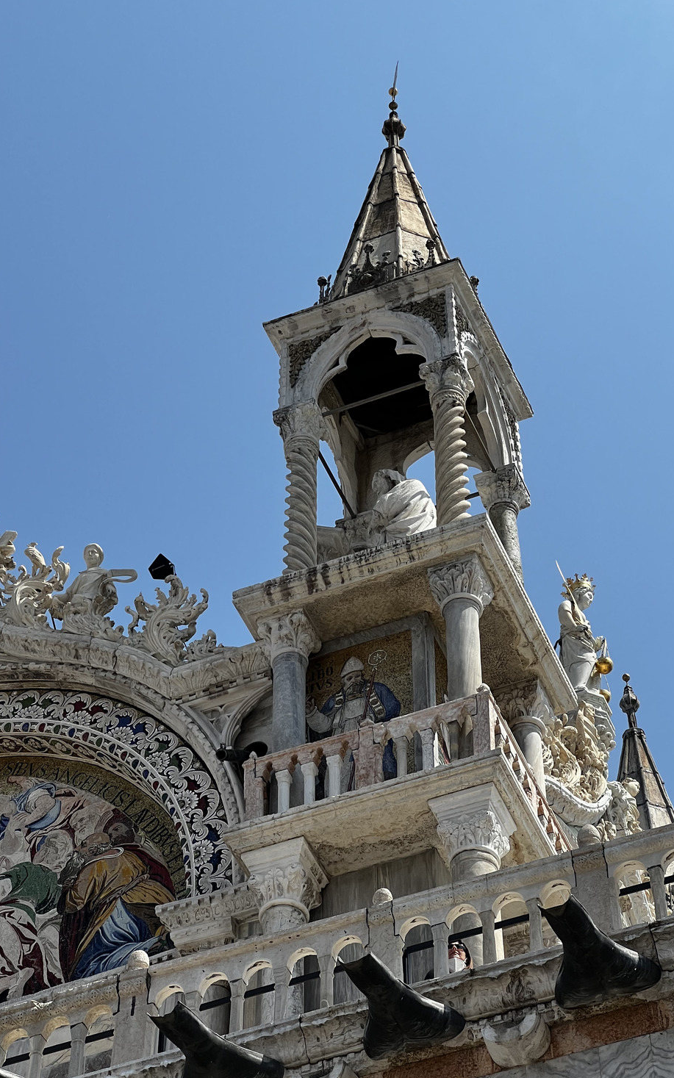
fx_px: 2615
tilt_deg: +49.2
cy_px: 552
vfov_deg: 23.3
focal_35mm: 89
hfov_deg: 14.7
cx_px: 337
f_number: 2.8
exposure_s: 1/1193
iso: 32
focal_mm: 9
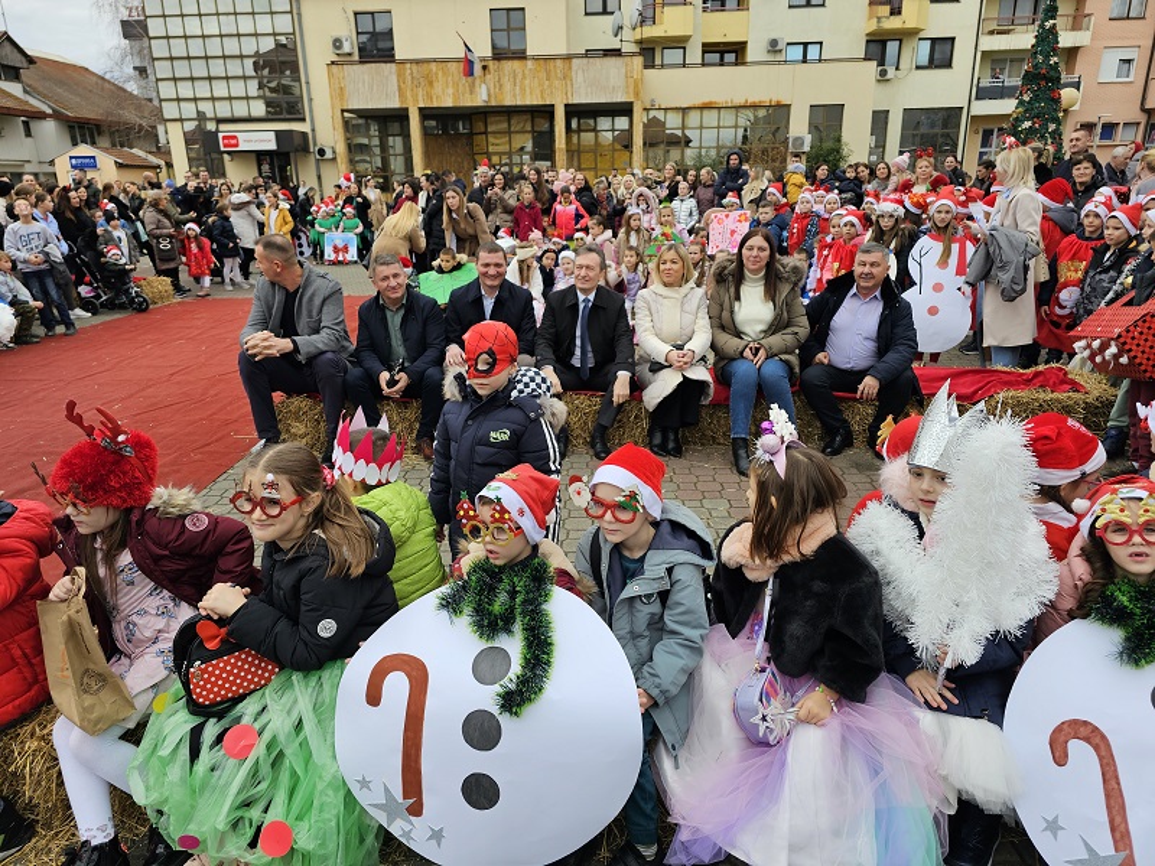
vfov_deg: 58.9
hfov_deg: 73.9
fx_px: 767
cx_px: 578
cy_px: 433
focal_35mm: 23
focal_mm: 6.3
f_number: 1.7
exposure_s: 1/180
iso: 20
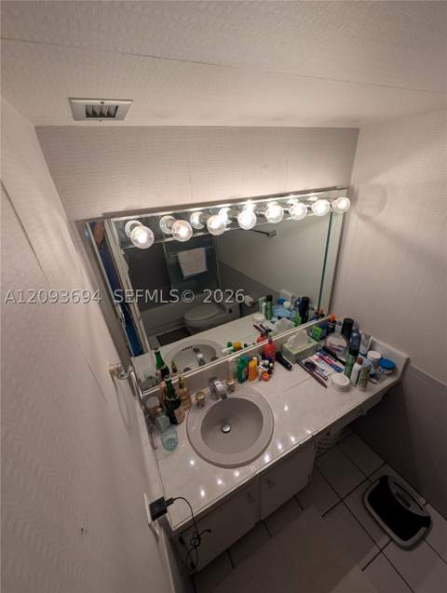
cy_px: 296
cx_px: 224
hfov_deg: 94.7
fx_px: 206
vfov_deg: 110.4
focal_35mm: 12
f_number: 1.7
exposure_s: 1/164
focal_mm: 2.02
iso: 45
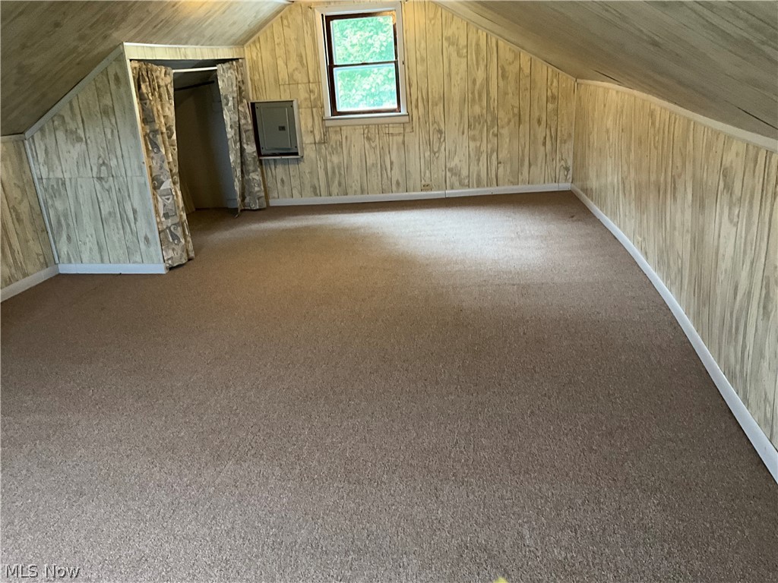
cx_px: 389
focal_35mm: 29
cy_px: 292
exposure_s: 1/30
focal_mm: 3
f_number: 1.8
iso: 250
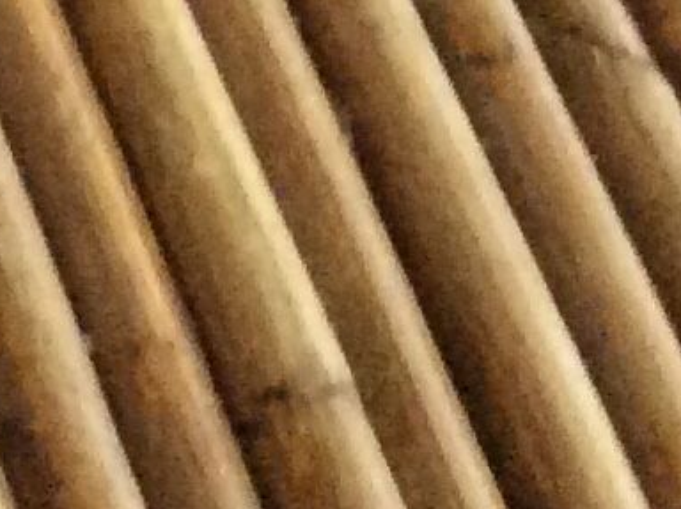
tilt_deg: -40.9
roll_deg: -0.2
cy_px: -1038
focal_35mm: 216
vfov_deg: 6.3
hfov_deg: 8.0
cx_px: -1275
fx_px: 4244
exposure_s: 1/25
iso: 250
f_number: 2.4
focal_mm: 3.3
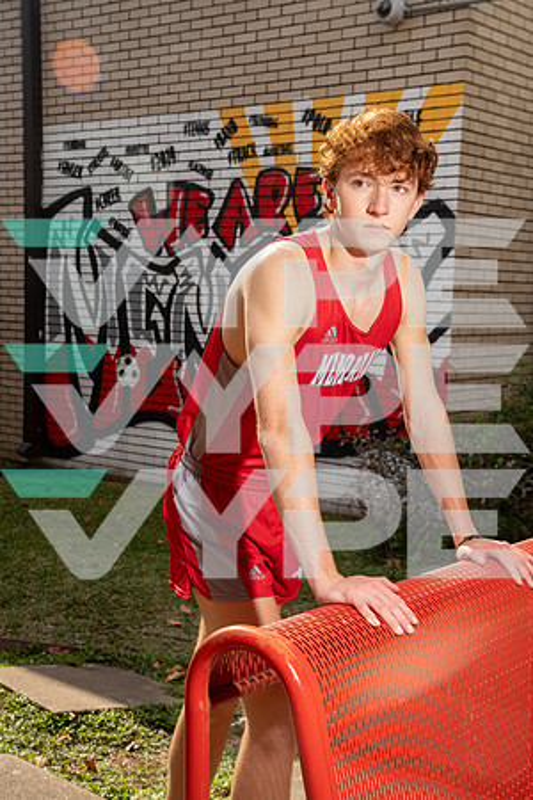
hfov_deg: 26.0
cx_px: 266
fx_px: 1155
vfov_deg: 38.2
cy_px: 400
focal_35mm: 52
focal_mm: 52
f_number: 8
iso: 200
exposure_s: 1/250
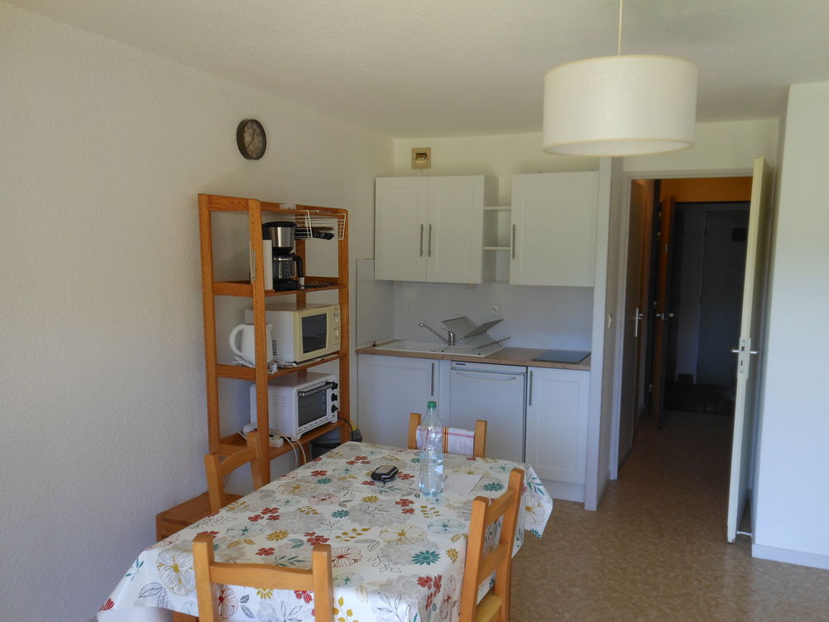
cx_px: 414
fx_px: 695
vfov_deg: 48.2
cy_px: 311
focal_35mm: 29
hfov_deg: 61.7
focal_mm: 5.2
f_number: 3.3
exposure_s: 1/30
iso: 100
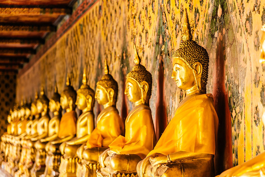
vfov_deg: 11.4
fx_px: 884
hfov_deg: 17.1
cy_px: 88
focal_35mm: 120
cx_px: 132
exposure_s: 1/60
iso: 200
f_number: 4
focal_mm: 120
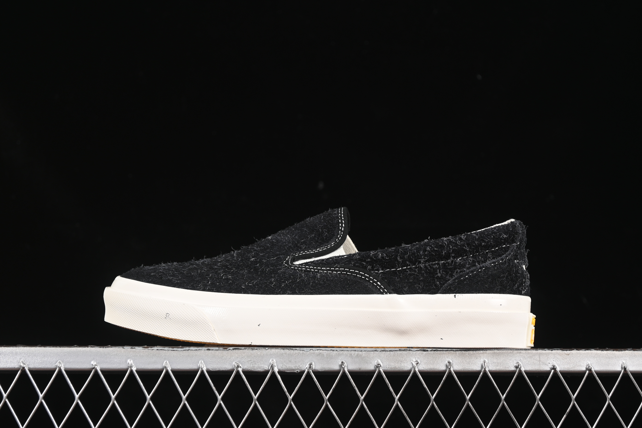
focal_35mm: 75
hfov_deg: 27.0
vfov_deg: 18.2
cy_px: 214
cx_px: 321
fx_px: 1337
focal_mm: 50
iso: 160
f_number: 6.3
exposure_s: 1/50
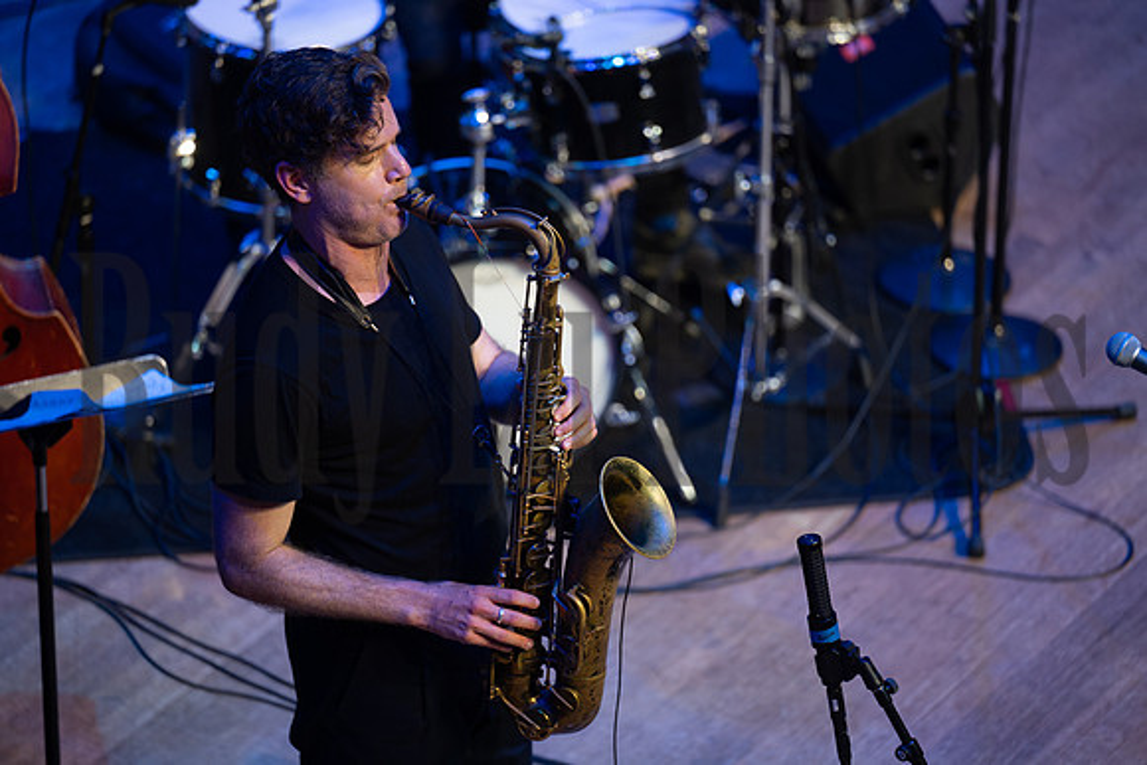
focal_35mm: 200
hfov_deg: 10.3
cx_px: 574
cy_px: 382
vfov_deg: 6.9
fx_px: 6373
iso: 400
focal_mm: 200
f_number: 2.8
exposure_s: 1/125
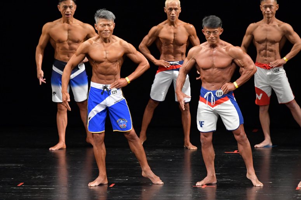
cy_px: 100
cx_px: 150
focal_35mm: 300
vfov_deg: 4.6
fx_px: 2507
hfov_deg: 6.9
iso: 3200
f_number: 5.6
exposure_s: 1/400
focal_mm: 200
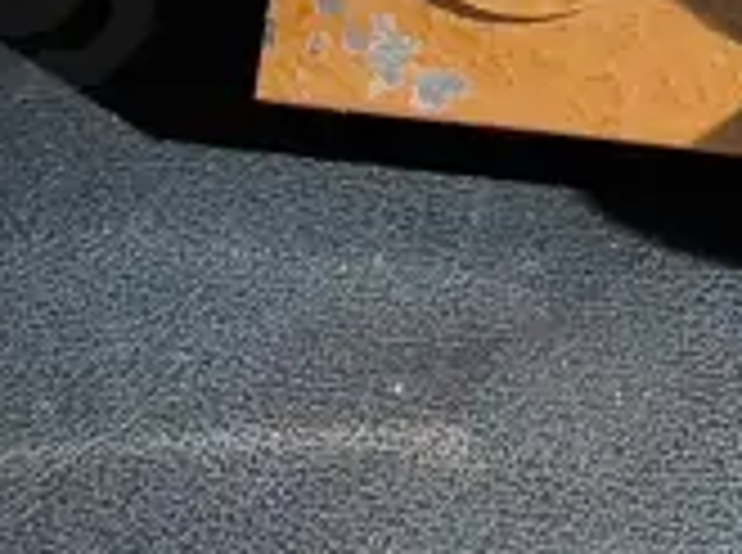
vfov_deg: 8.0
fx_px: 3593
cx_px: 1088
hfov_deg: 11.3
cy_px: -851
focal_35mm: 168
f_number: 2
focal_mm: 2.87
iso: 32
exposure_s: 1/460
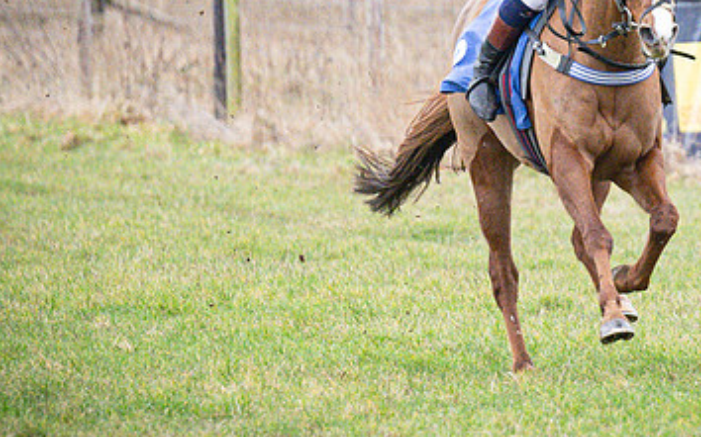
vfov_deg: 1.8
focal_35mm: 730
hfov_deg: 2.9
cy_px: 164
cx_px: 678
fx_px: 13942
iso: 1600
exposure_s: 1/1000
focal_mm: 165
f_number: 2.8
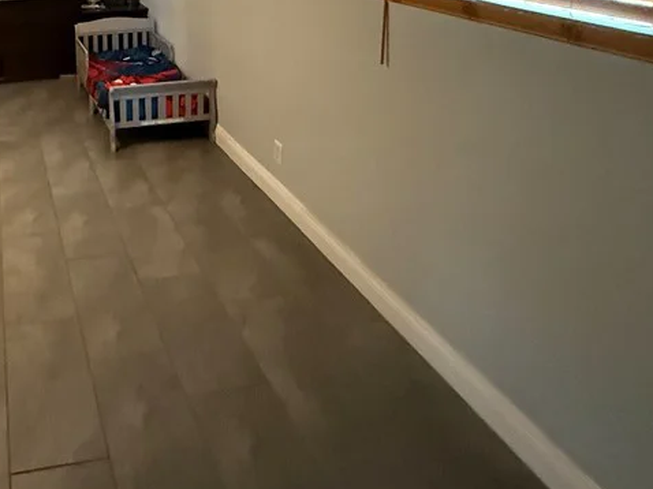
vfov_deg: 40.1
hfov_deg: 52.8
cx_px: 67
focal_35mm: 30
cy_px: -16
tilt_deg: -7.8
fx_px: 566
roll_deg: +2.5
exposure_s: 1/60
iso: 1250
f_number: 2.2
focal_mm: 2.22
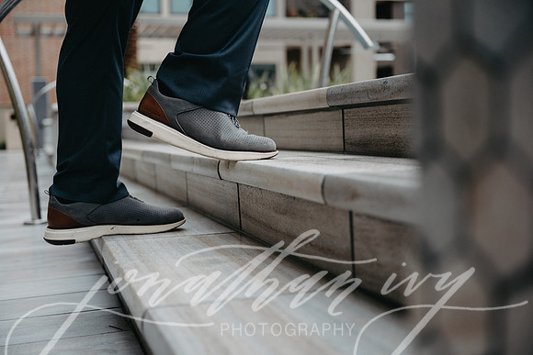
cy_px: 178
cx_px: 266
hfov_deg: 41.9
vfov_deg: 28.7
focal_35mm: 47
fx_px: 696
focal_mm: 47
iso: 100
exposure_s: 1/400
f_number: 2.8
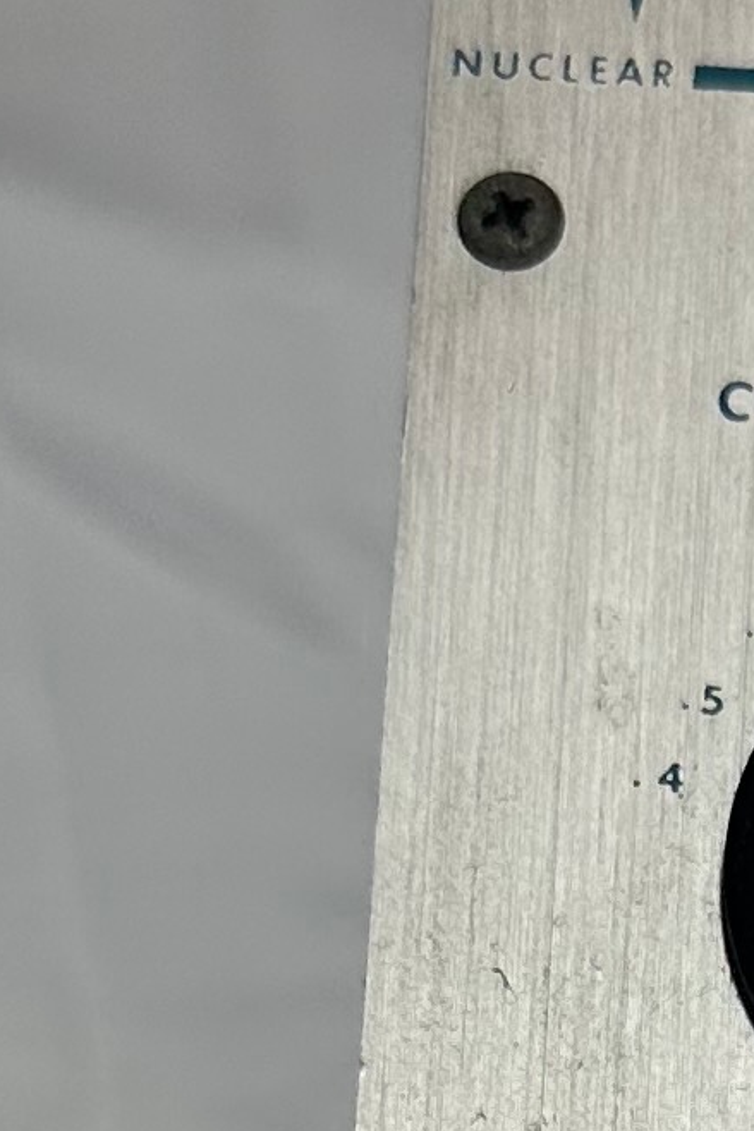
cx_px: 1034
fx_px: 4804
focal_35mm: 153
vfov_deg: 12.6
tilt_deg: -63.6
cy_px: 1798
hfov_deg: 8.8
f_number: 1.78
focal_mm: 6.86
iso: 80
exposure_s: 1/384
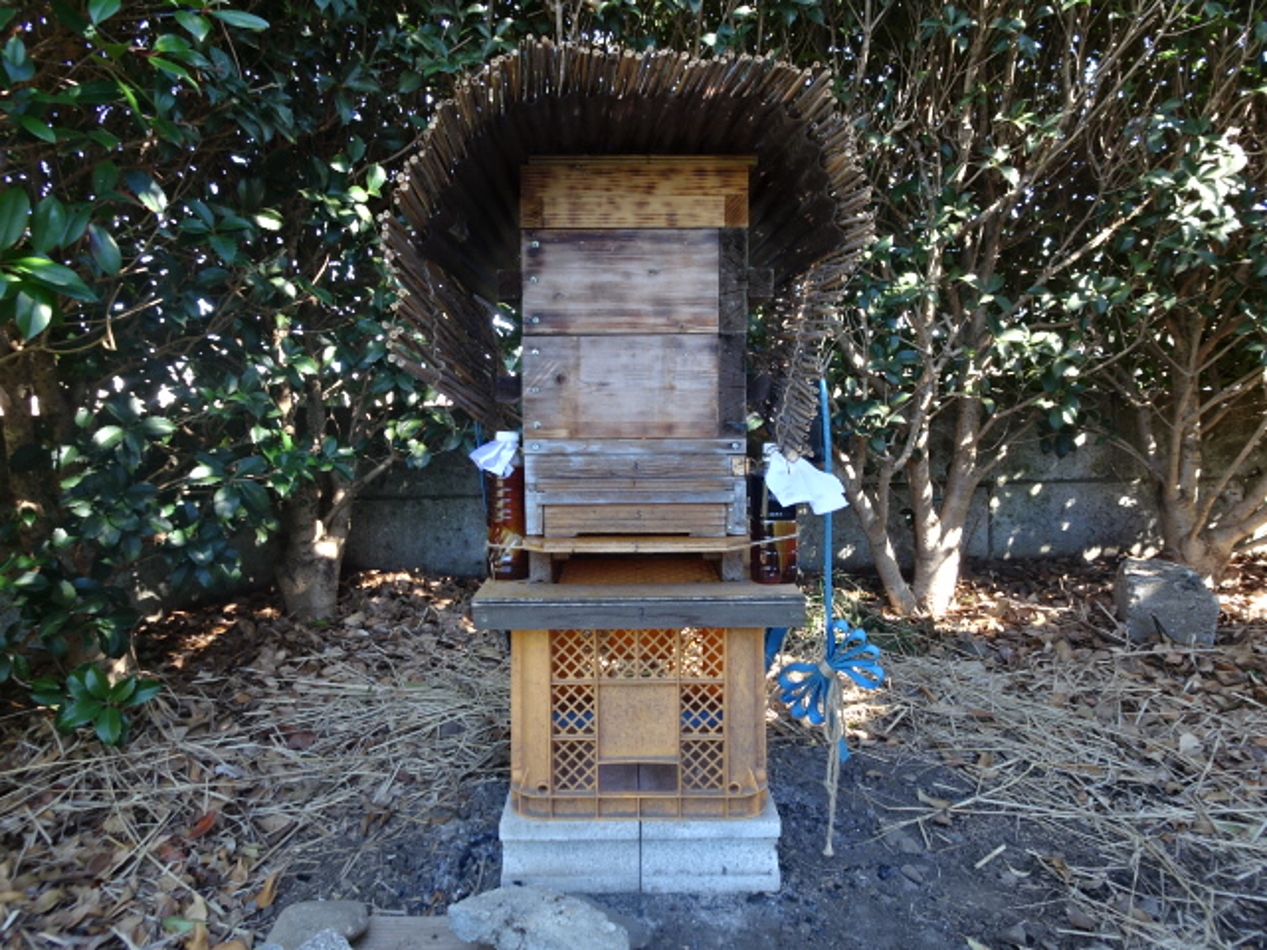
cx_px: 634
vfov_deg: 56.8
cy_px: 475
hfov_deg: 71.6
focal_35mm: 24
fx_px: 878
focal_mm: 4.1
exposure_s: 1/40
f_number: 3.5
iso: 80
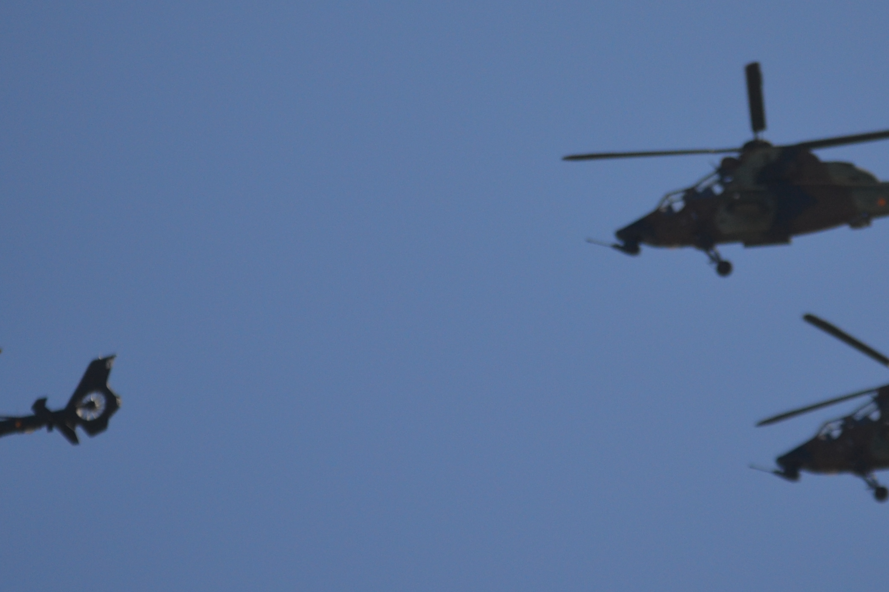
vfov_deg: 2.1
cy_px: 188
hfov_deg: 3.1
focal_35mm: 659
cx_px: 579
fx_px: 16270
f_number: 5.6
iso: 220
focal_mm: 200
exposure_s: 1/2000
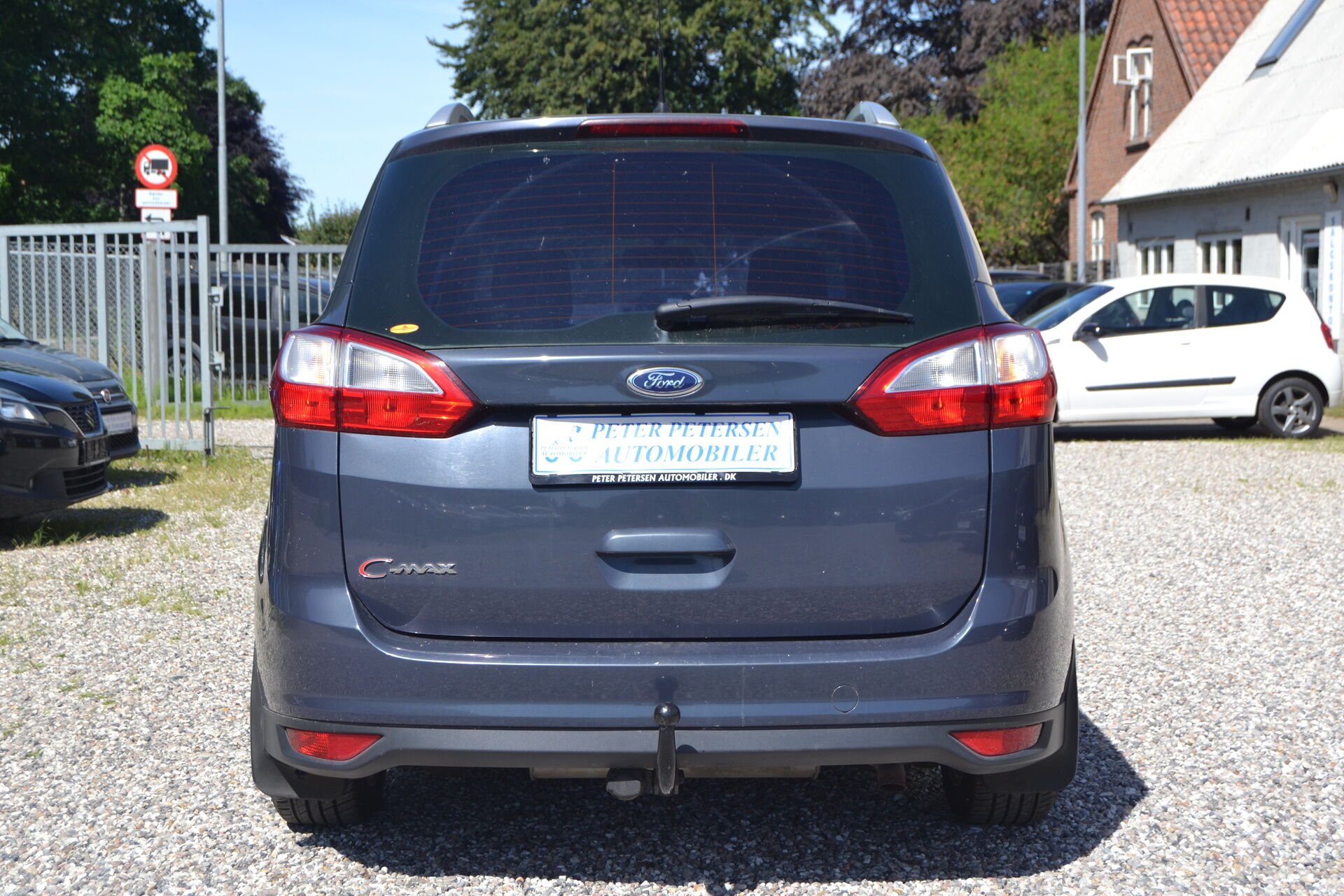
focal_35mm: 51
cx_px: 672
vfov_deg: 26.5
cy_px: 448
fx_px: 1904
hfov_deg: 38.9
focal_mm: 34
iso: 100
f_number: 8
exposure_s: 1/250
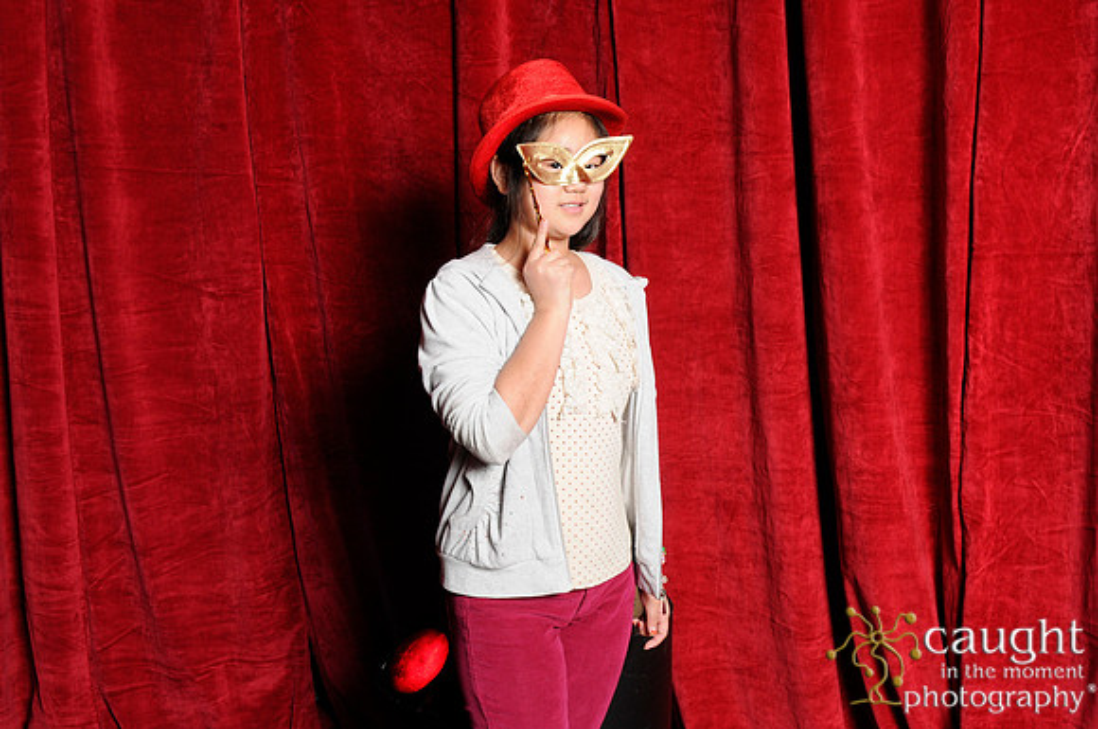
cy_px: 364
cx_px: 549
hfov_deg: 46.5
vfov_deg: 31.8
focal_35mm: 42
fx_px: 1279
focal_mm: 28
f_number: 8
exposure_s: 1/60
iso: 400
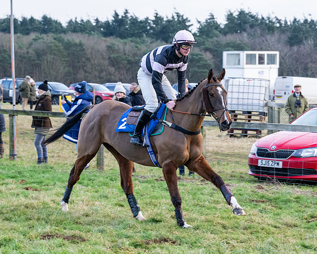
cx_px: 189
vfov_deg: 10.9
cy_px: 127
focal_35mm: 141
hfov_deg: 13.7
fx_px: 1322
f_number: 4
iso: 1250
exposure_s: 1/500
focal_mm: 70
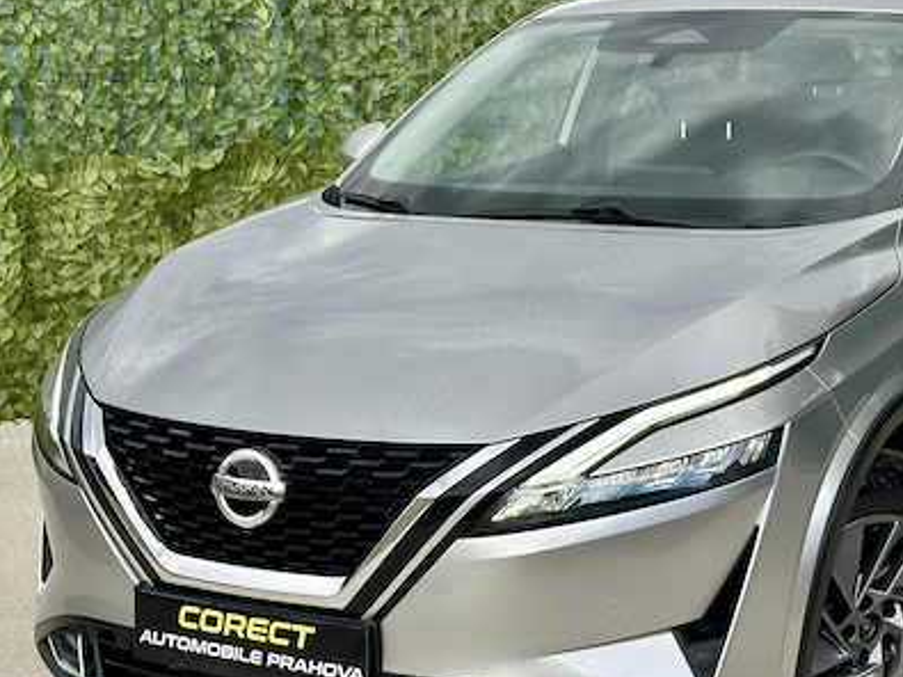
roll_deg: +1.4
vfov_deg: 20.1
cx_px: 645
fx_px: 1904
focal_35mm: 73
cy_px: 377
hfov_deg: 26.4
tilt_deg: -11.2
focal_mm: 6.86
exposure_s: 1/1305
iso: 80
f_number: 1.78
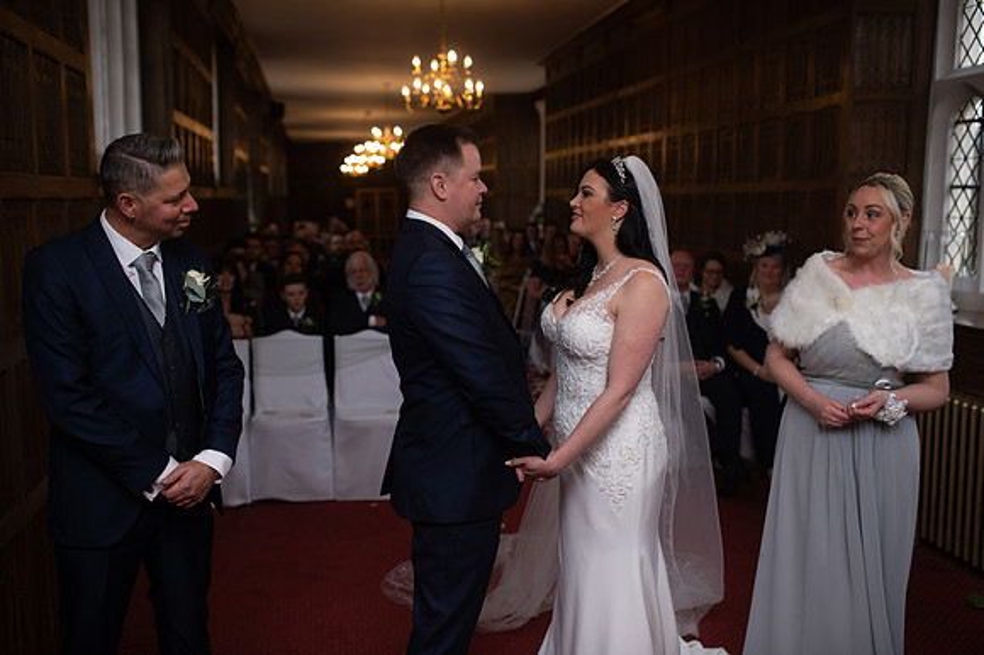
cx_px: 492
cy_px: 328
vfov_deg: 37.8
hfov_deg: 54.5
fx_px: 956
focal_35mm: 35
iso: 160
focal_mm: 35
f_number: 2.5
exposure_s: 1/160
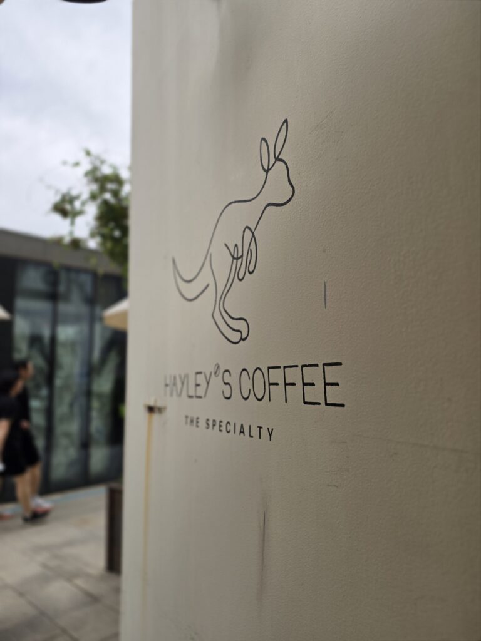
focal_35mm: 23
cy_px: 320
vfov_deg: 73.9
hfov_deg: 58.9
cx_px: 240
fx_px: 426
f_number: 1.7
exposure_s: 1/1869
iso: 80
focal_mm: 6.25
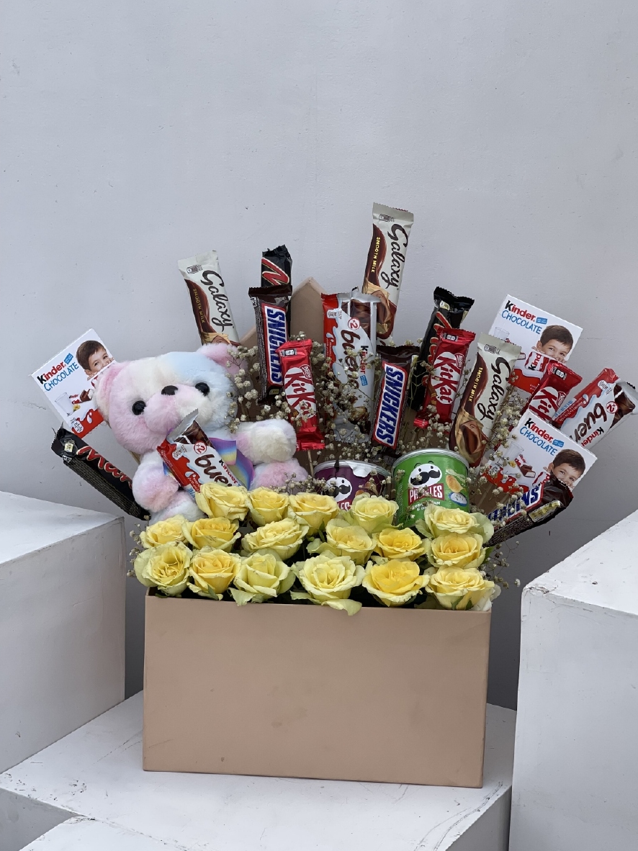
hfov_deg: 22.6
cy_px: 428
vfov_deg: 29.8
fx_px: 1598
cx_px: 322
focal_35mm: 65
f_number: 2.2
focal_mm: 7.5
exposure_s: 1/815
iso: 20
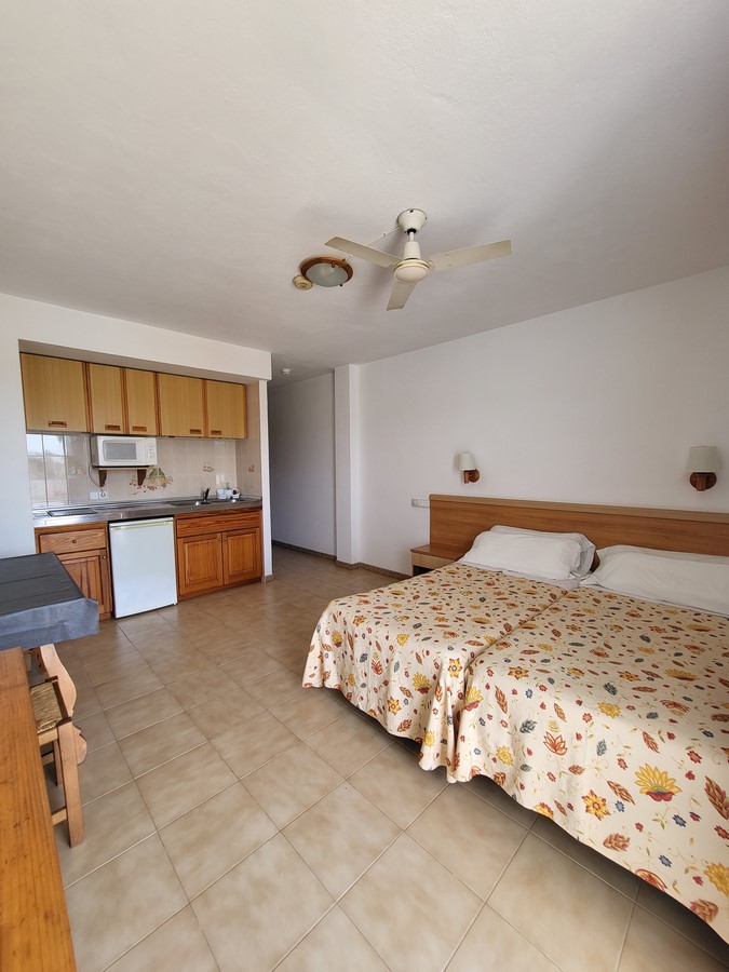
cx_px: 364
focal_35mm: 13
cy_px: 486
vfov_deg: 106.2
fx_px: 365
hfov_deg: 89.9
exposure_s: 1/50
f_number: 2.2
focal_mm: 1.74
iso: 32
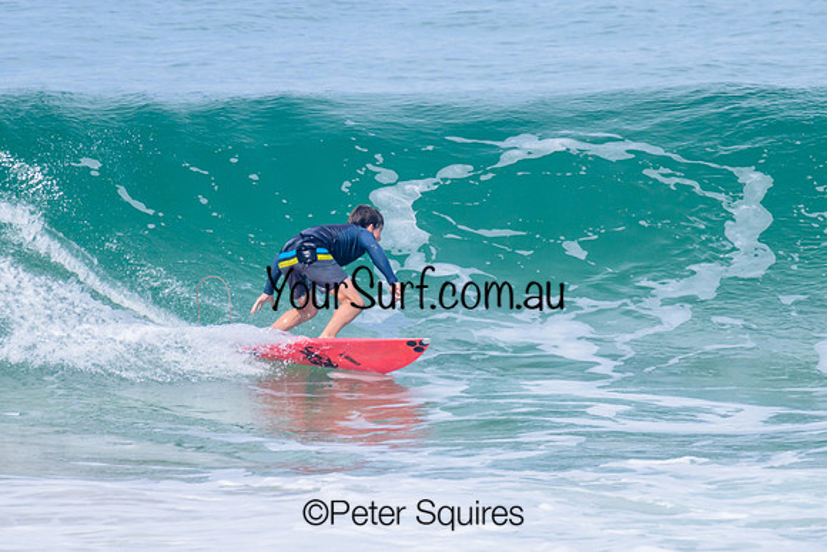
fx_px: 25148
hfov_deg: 1.9
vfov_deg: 1.3
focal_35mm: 1095
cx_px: 457
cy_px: 281
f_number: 11
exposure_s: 1/2000
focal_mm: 800
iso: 900
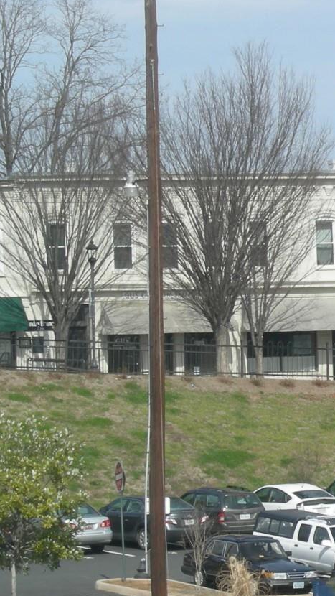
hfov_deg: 4.9
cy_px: 331
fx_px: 3916
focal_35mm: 248
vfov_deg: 8.7
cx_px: 515
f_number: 6.5
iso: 64
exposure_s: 1/250
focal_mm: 26.3
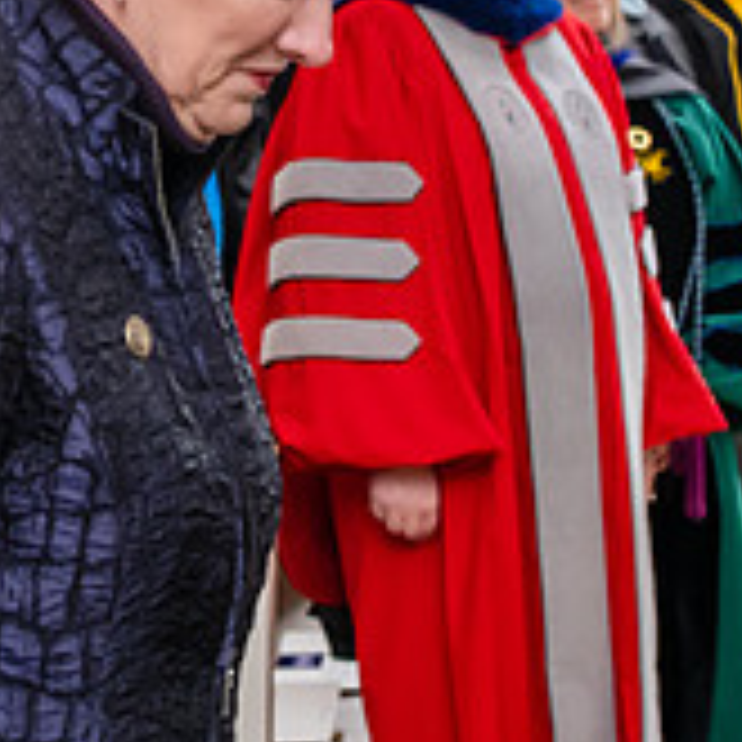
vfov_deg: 8.3
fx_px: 5068
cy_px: -52
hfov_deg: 8.2
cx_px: -297
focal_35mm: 209
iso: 1600
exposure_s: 1/200
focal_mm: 70
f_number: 5.6
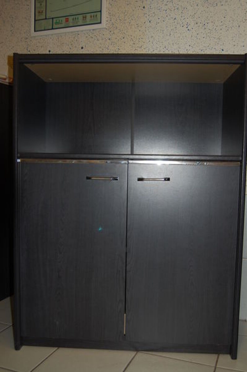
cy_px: 186
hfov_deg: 36.8
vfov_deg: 53.2
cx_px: 124
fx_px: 371
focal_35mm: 36
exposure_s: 1/60
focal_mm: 24
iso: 400
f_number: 4
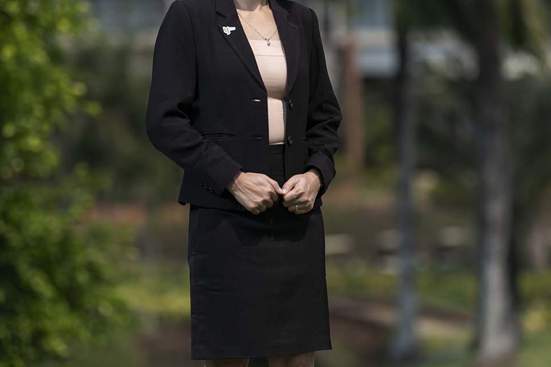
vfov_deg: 6.1
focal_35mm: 226
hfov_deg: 9.1
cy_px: 199
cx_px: 275
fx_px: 3458
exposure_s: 1/200
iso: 50
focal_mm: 150
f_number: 2.8
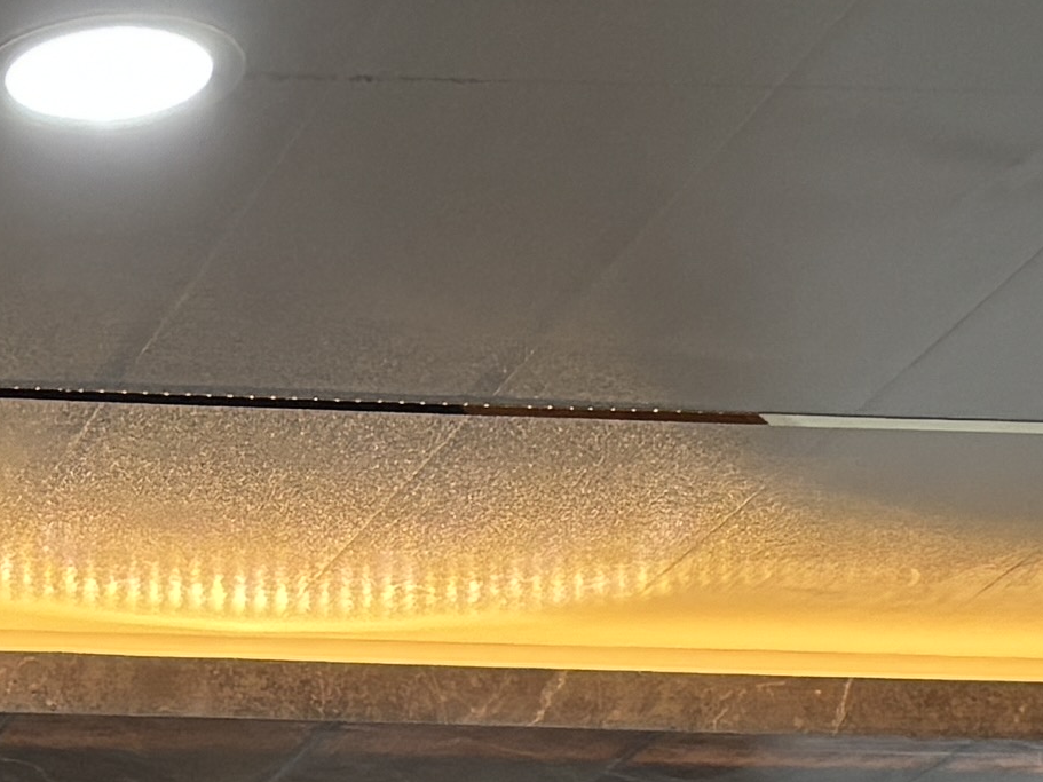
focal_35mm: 163
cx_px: -737
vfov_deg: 8.1
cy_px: 2166
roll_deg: -0.7
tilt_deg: -0.7
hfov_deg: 11.4
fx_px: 4911
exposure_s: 1/100
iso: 125
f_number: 1.6
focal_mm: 5.96
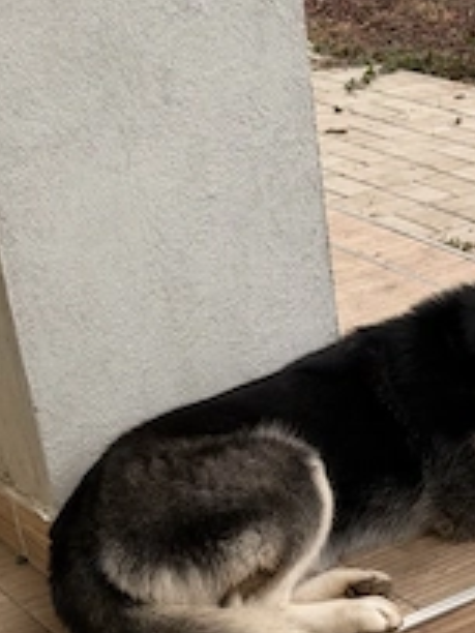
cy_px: 583
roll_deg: +3.4
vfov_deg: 20.4
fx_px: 1720
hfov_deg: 15.5
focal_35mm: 94
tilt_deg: -29.8
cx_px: 428
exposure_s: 1/1353
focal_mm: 6.76
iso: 64
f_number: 1.78
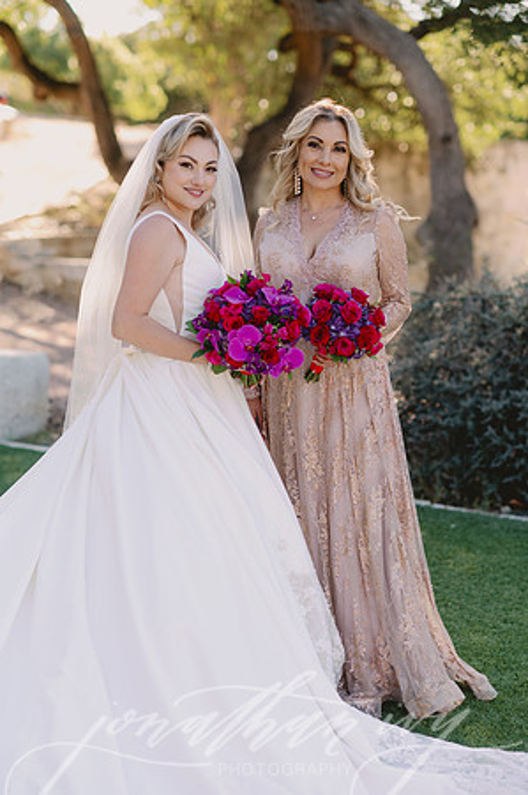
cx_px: 264
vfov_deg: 23.9
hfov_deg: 16.0
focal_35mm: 85
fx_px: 1874
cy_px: 398
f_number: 2.5
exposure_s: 1/320
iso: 80
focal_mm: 85
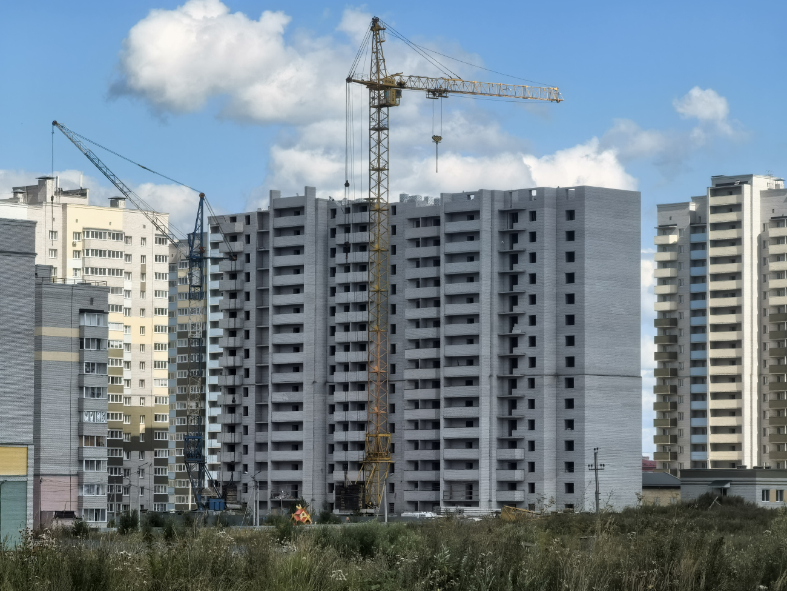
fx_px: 3069
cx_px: 394
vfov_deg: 11.0
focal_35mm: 135
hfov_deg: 14.6
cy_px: 296
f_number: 3.4
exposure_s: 1/1065
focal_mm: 14.46
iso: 50
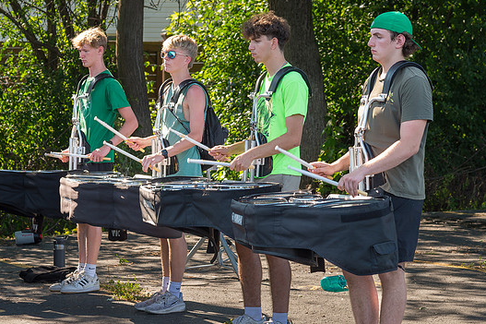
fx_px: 1876
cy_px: 165
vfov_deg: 9.9
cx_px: 237
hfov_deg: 14.8
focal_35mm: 139
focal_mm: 86
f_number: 5.6
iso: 1250
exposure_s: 1/400
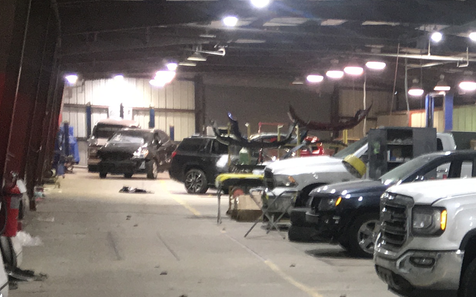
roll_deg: -2.5
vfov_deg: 12.7
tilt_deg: -6.3
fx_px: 1310
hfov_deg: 19.1
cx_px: 613
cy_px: 323
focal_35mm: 101
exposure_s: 1/30
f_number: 2.2
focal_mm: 4.15
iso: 80
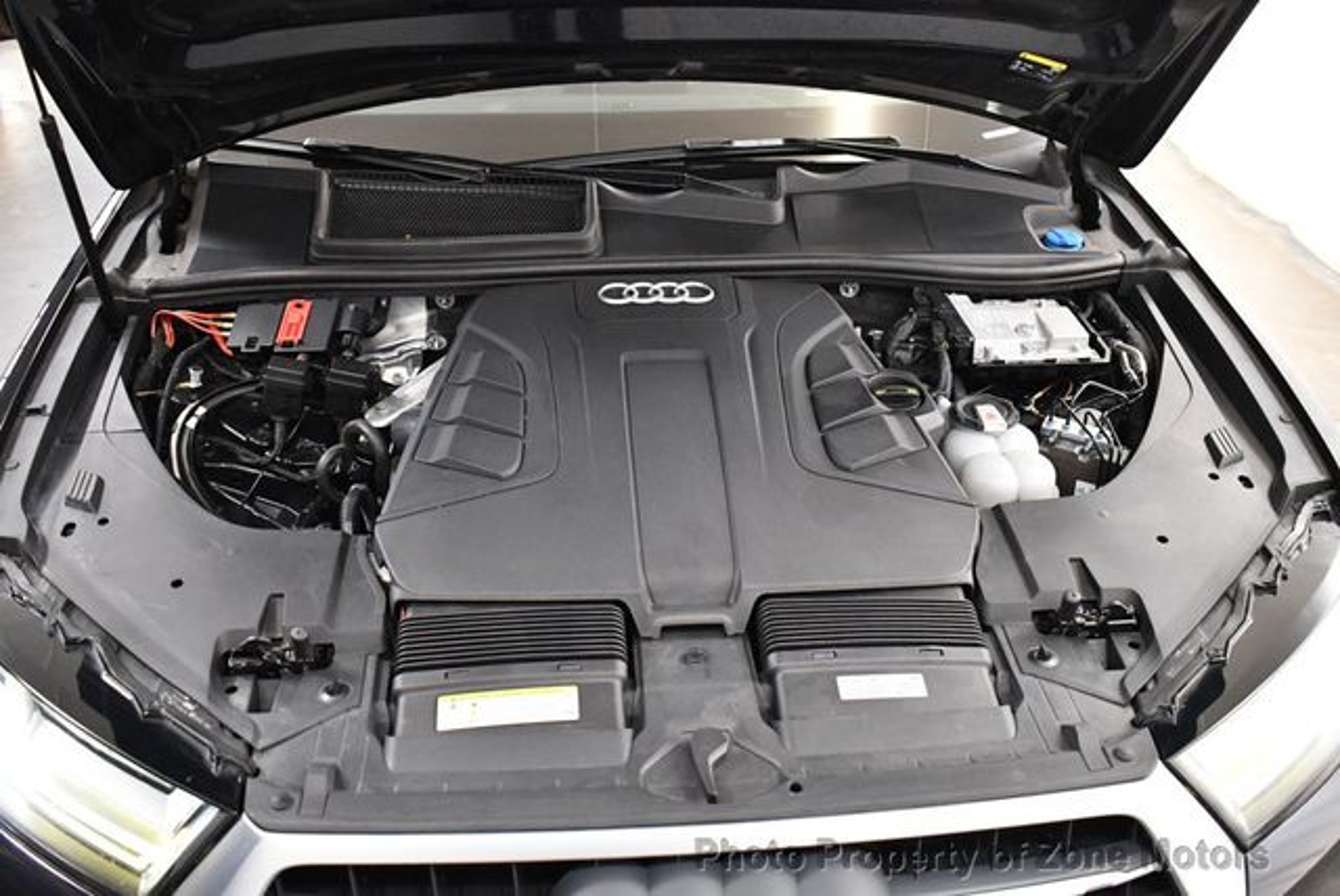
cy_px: 448
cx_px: 670
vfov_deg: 36.9
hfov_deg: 53.1
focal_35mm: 36
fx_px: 1341
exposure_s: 1/125
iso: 2800
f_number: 3.5
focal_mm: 18
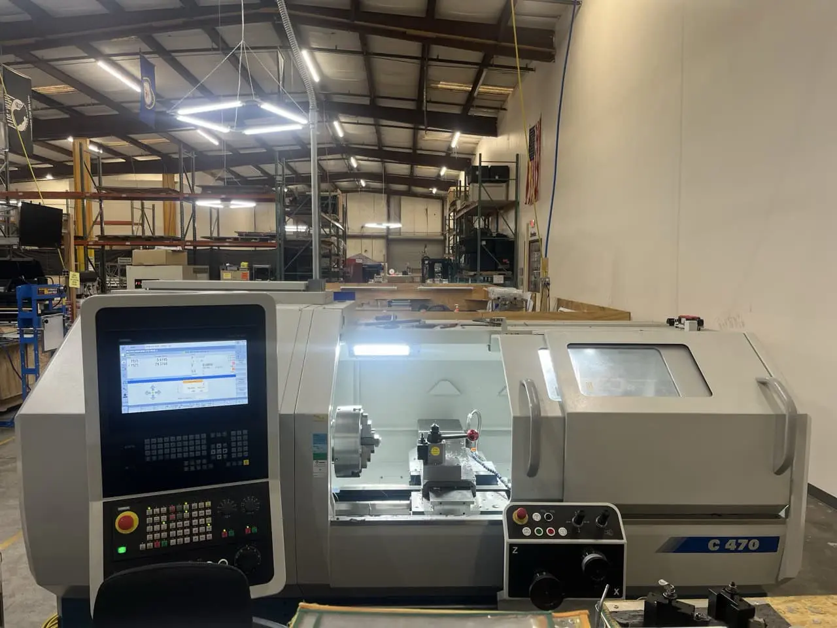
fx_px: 629
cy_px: 314
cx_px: 418
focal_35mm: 26
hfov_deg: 67.3
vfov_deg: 53.1
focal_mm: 5.1
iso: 64
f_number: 1.6
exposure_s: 1/60
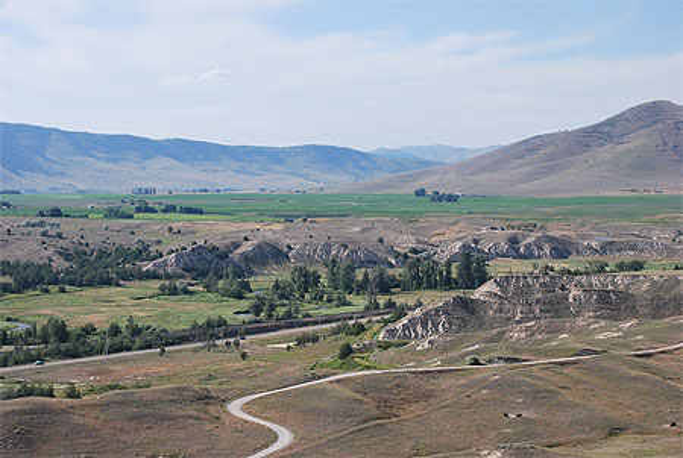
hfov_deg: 24.6
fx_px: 1568
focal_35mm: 82
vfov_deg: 16.6
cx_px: 342
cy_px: 229
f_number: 8
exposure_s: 1/250
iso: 100
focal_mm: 55
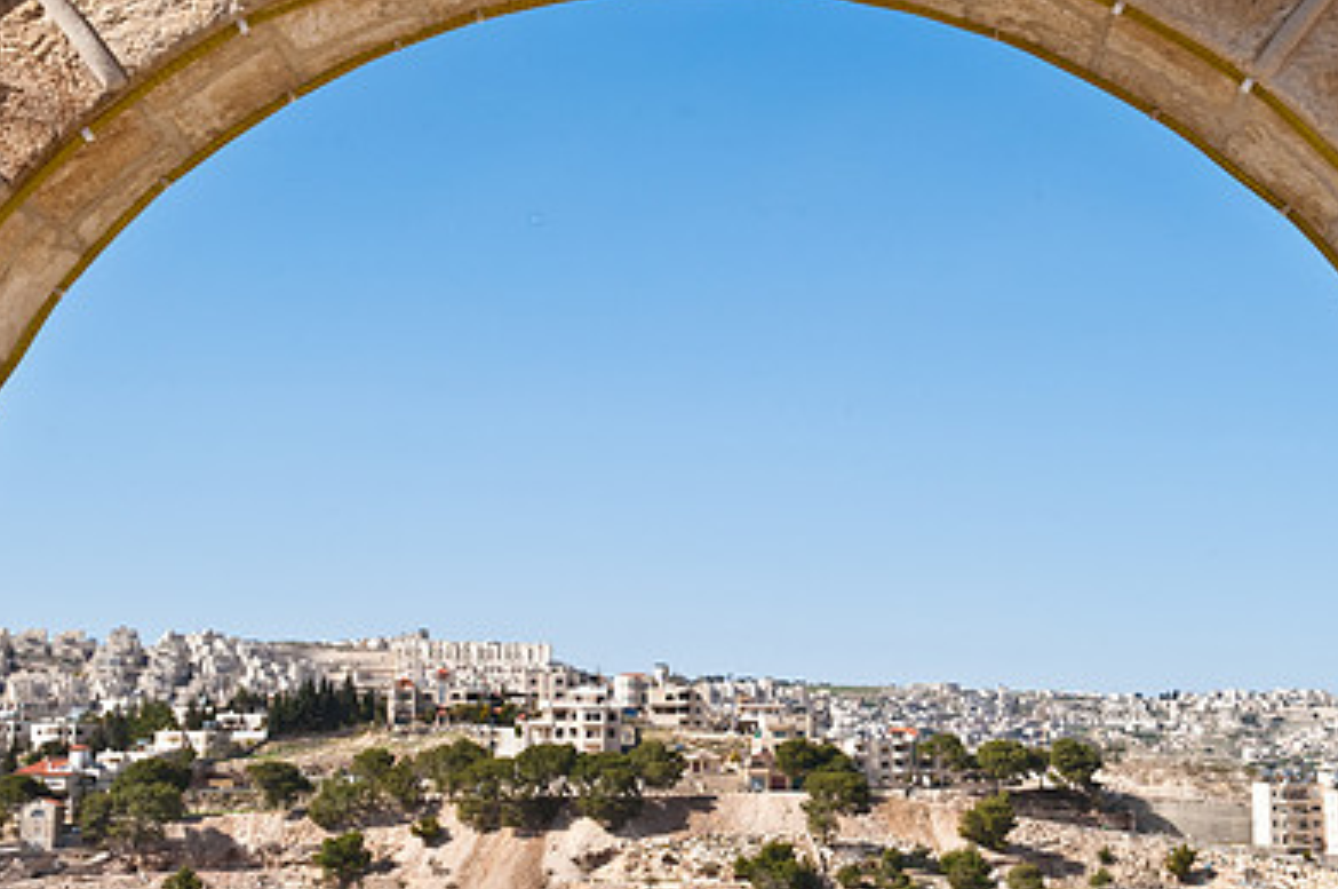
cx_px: 758
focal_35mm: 67
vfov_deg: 20.3
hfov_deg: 30.1
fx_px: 2487
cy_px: 429
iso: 200
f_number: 16
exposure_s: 1/160
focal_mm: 45
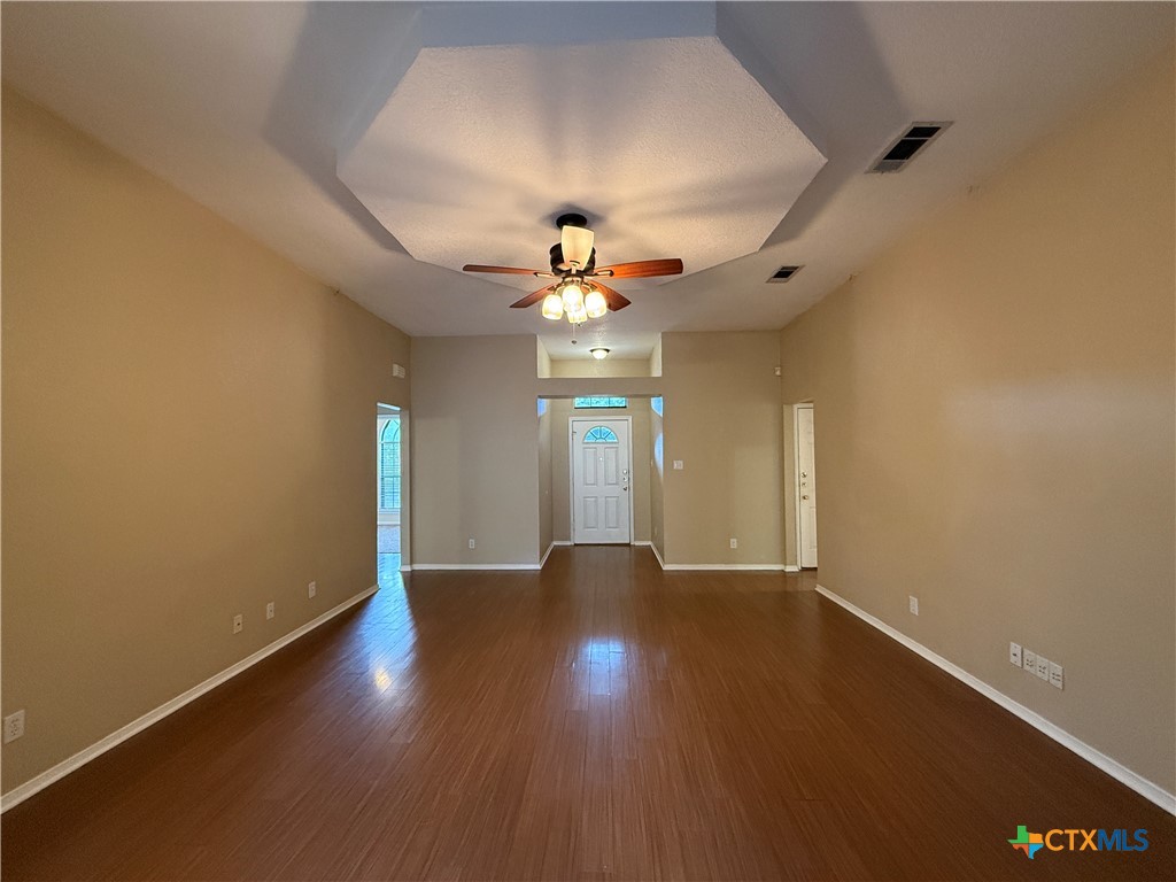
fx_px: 476
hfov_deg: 102.1
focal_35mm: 14
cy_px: 441
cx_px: 588
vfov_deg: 85.7
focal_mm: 2.22
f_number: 2.2
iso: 500
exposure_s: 1/60
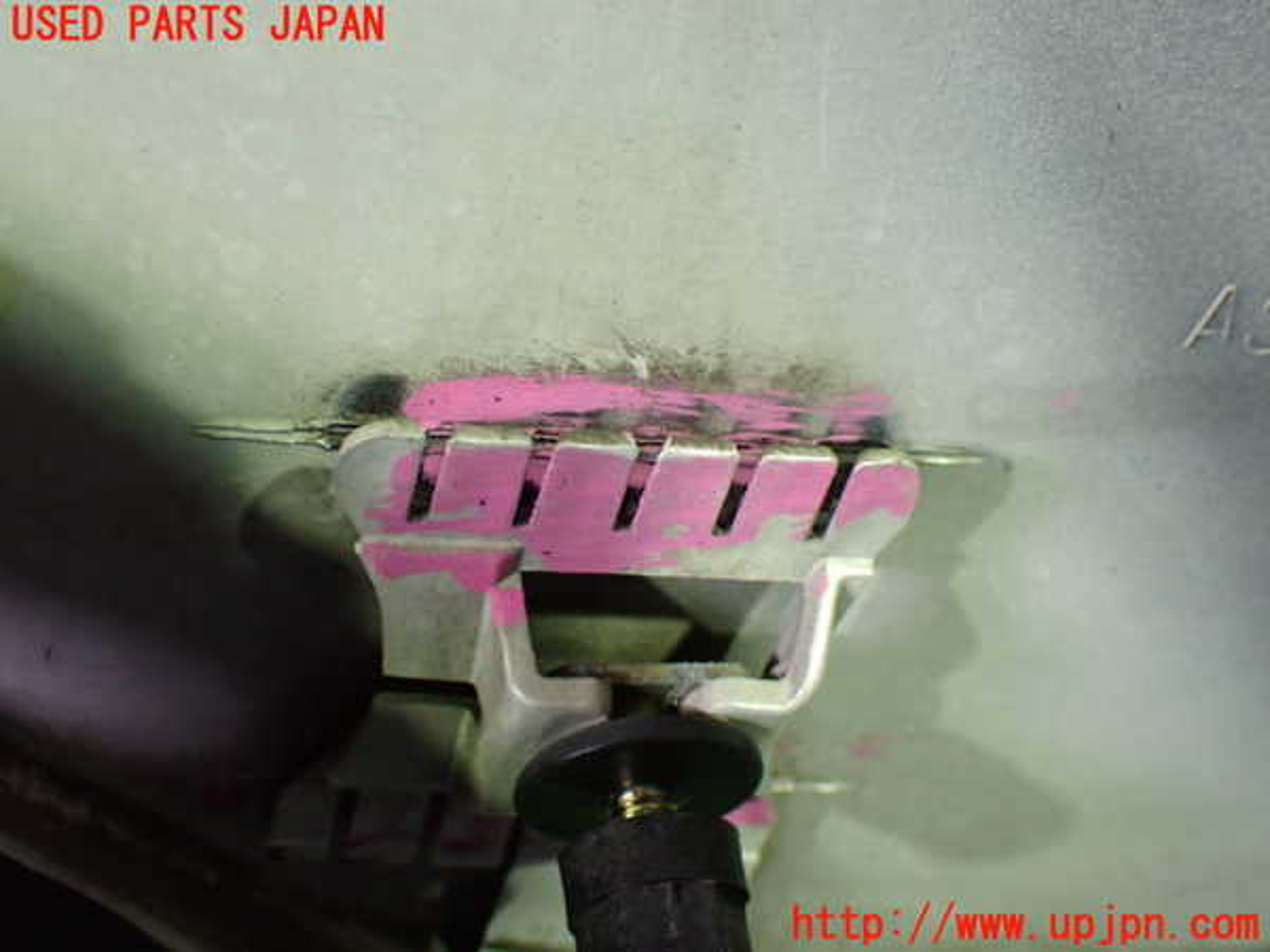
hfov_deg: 38.2
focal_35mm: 50
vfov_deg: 29.1
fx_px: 1834
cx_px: 635
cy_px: 476
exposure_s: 1/50
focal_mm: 9.01
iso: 1000
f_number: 3.2
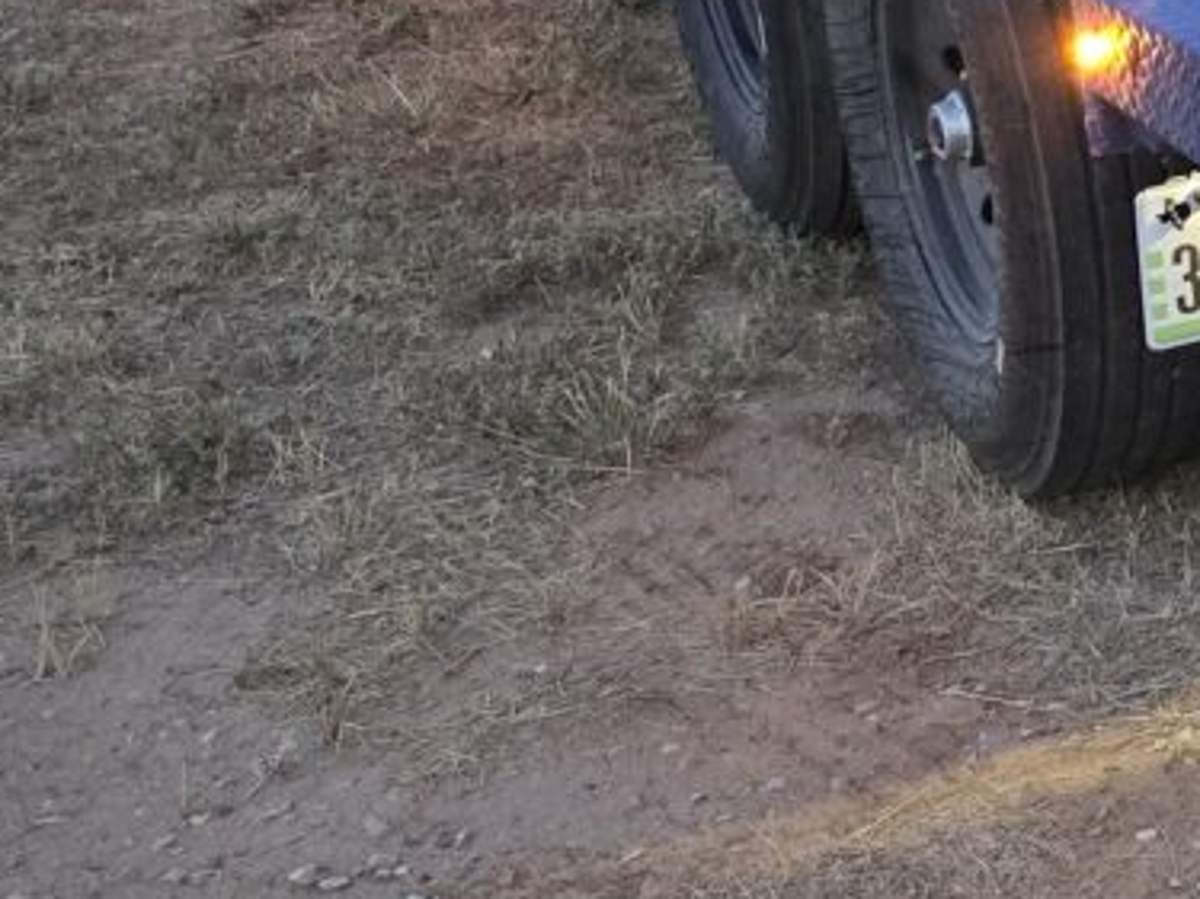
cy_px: 14
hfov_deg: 17.7
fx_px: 3188
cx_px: 2070
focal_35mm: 92
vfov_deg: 15.8
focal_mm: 6.3
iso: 1000
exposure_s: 1/60
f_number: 1.7
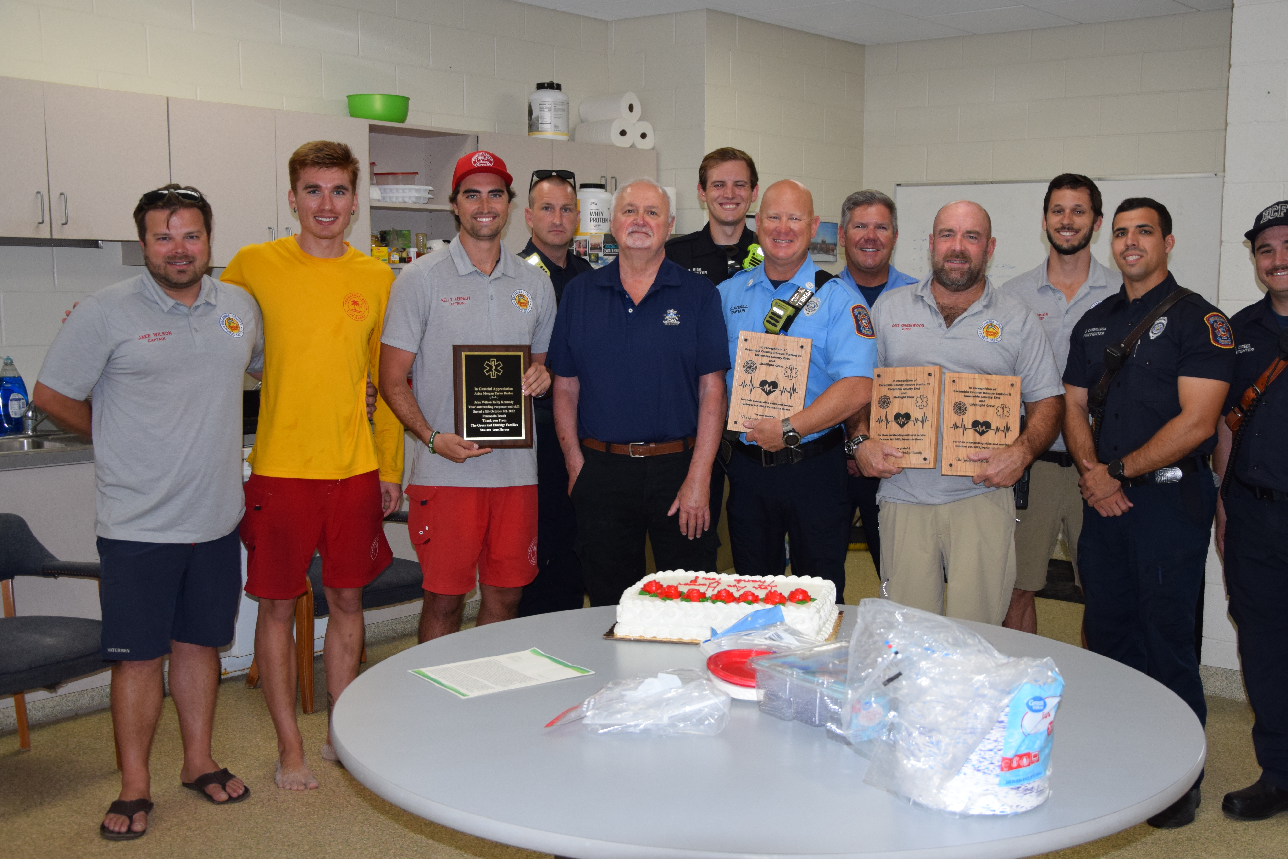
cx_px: 724
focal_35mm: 41
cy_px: 463
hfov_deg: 47.3
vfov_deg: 32.6
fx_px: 1467
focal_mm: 24
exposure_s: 1/100
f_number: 5
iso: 800
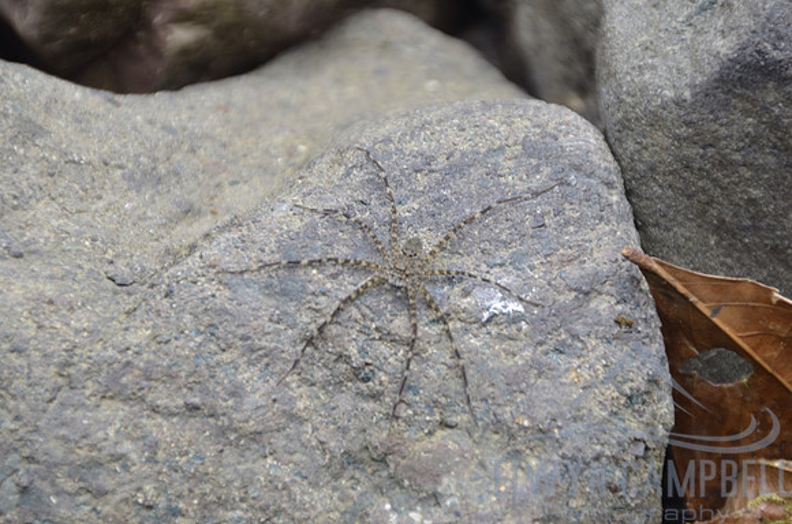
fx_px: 8232
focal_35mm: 375
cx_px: 396
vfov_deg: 3.6
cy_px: 262
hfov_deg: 5.5
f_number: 6.3
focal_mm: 250
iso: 450
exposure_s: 1/125
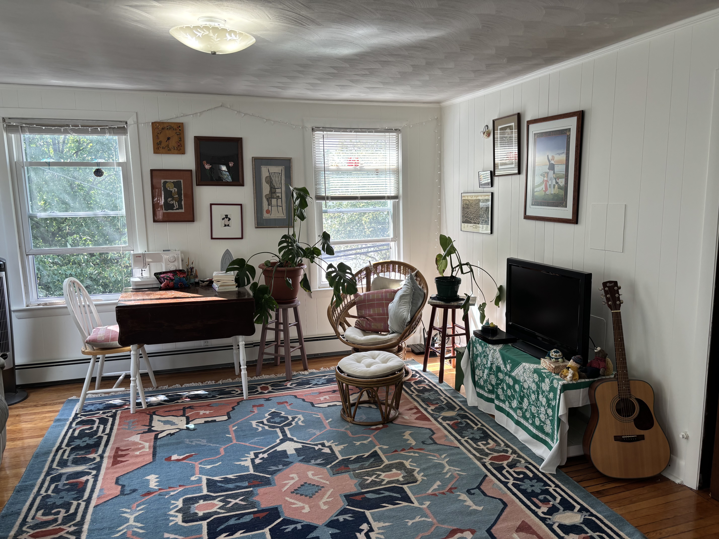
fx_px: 540
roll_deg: +0.6
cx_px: 360
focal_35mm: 26
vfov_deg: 53.1
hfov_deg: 67.3
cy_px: 270
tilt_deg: -9.0
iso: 50
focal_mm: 5.96
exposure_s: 1/120
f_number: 1.6
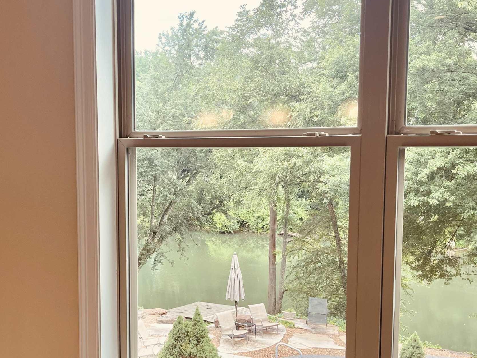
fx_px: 661
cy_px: 221
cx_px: 187
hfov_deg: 39.5
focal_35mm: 48
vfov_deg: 30.2
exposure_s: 1/240
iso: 40
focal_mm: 5.1
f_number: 1.6
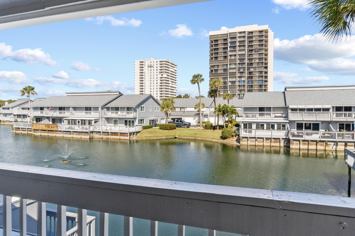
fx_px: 237
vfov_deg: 53.1
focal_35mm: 24
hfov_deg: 73.8
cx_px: 178
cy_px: 118
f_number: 8
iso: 320
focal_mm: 16
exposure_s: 1/1250
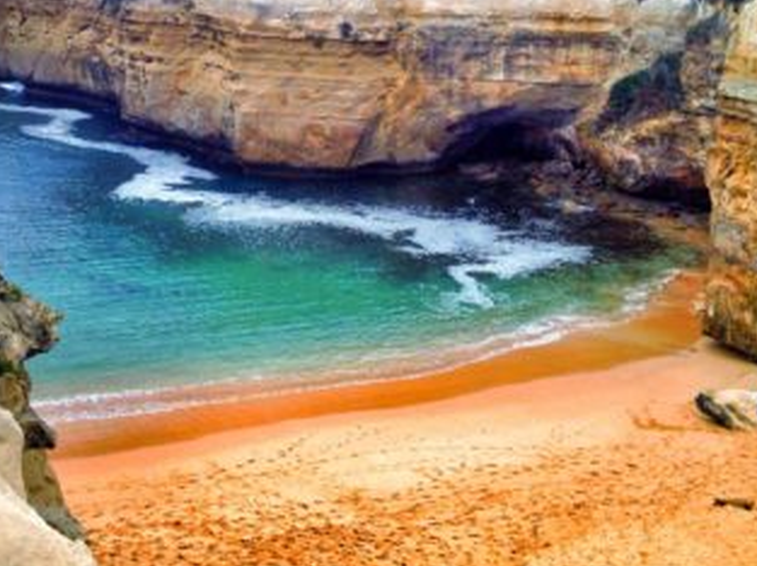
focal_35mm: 56
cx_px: 247
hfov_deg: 34.0
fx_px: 1223
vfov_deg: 25.7
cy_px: 137
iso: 50
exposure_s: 1/824
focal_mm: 4.28
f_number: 2.4
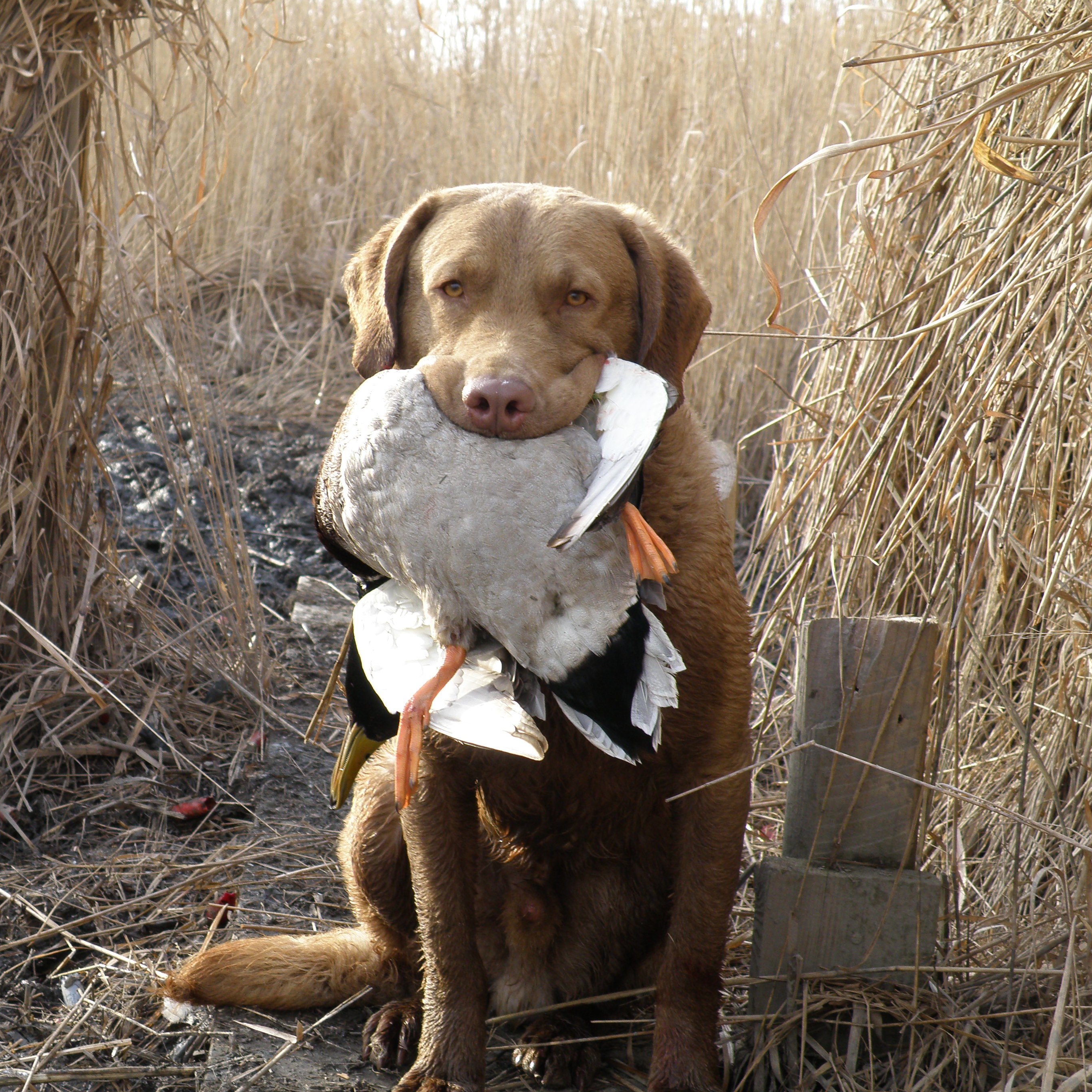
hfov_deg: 21.1
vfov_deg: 21.1
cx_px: 461
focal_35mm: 82
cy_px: 550
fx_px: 2927
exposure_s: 1/80
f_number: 3.7
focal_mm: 12.24
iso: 64
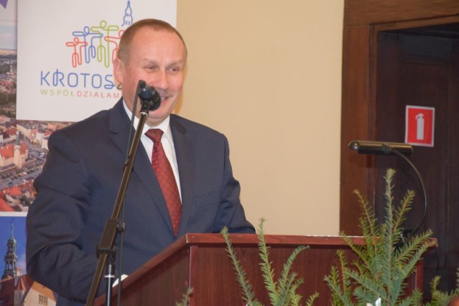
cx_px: 230
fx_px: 2008
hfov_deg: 13.0
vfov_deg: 8.7
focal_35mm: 158
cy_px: 153
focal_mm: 105
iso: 3200
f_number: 5.6
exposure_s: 1/60
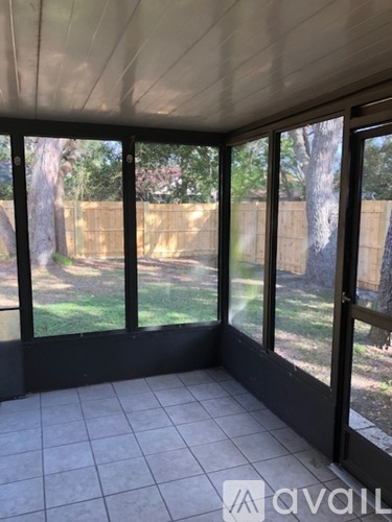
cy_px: 261
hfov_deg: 49.7
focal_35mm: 28
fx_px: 423
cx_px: 196
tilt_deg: -8.6
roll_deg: +0.3
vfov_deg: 63.4
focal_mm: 3.99
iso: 40
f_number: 1.8
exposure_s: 1/120
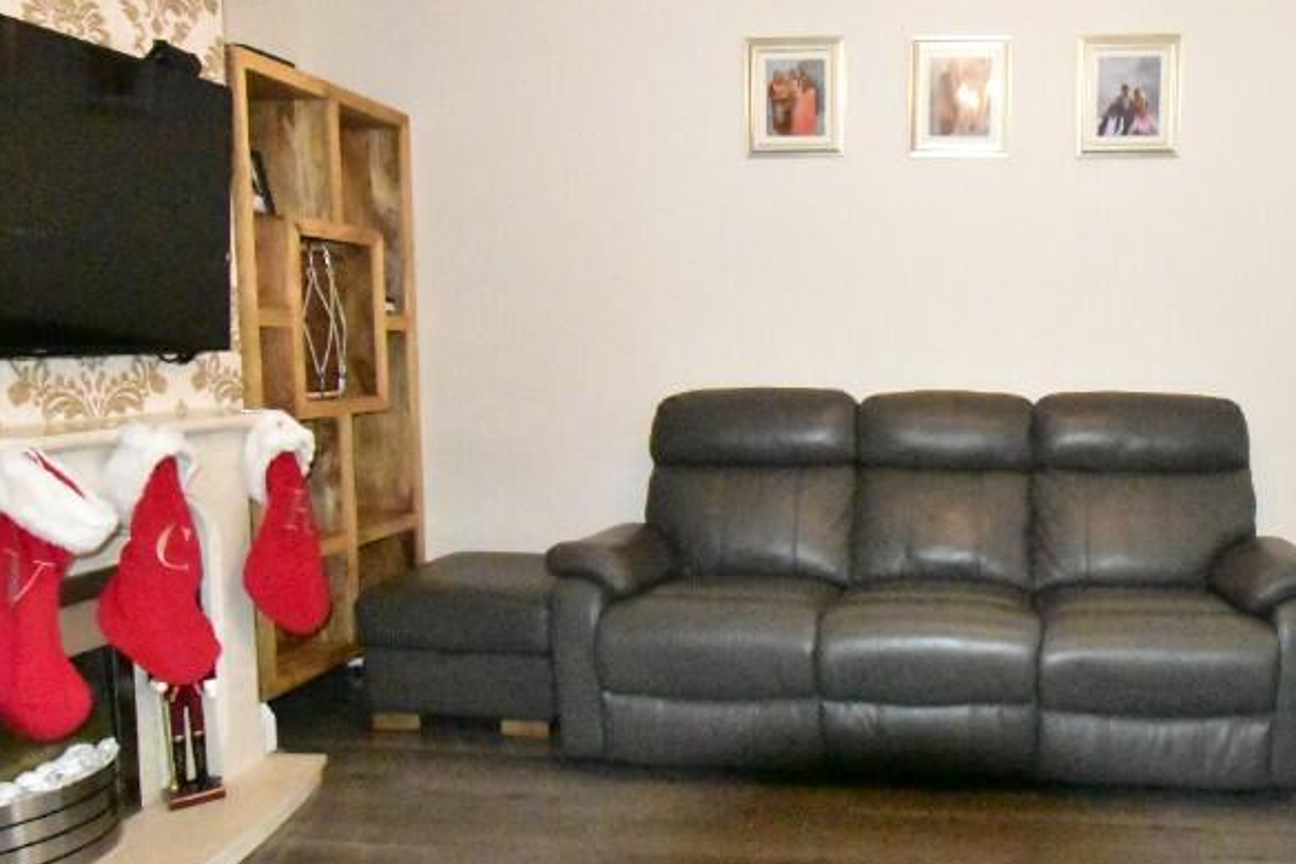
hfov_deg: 62.1
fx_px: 1039
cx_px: 880
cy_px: 446
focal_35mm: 29
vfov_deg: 45.1
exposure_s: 1/200
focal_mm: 11
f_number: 11
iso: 25600
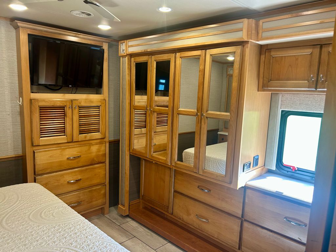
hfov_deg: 67.3
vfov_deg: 53.1
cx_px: 168
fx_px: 252
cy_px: 126
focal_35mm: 26
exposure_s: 1/81
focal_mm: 5.7
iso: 125
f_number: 1.5
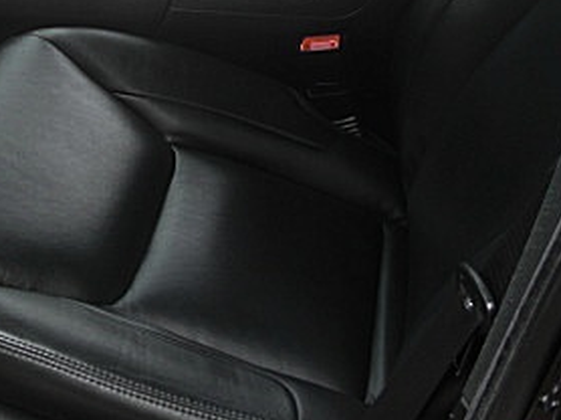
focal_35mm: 83
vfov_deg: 17.2
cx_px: 54
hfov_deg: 23.0
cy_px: -42
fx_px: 1344
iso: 50
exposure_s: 1/200
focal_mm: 6.3
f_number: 2.8
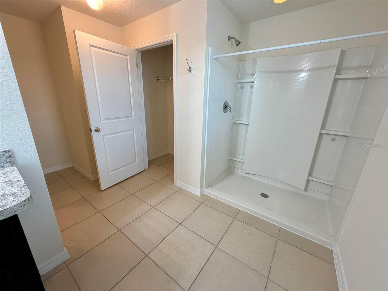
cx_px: 194
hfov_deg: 102.1
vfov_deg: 85.7
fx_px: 157
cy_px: 146
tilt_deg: -16.8
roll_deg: -1.1
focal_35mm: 14
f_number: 2.2
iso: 125
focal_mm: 2.22
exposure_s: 1/120
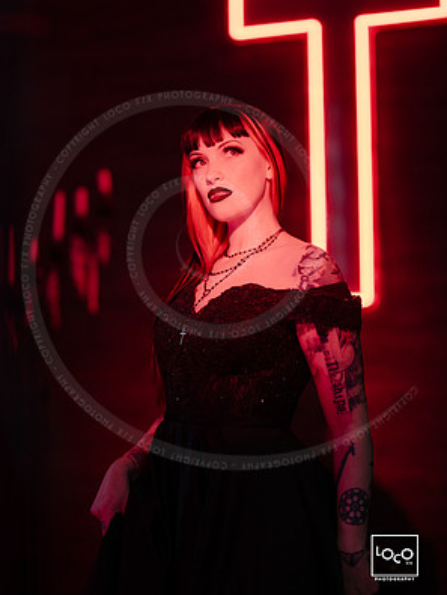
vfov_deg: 21.1
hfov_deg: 15.9
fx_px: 1599
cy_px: 274
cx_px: 224
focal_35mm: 93
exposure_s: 1/320
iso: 320
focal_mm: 85
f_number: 1.2
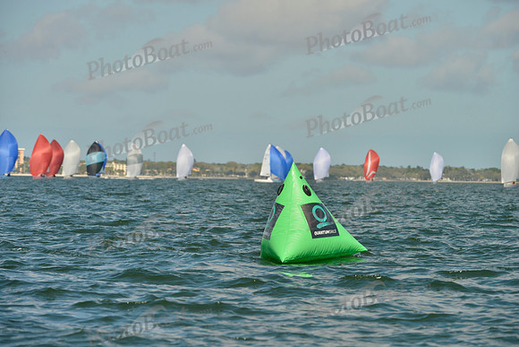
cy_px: 174
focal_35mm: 260
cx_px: 260
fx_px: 3749
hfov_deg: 7.9
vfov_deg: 5.3
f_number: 9
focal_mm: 260
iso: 280
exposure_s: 1/1000
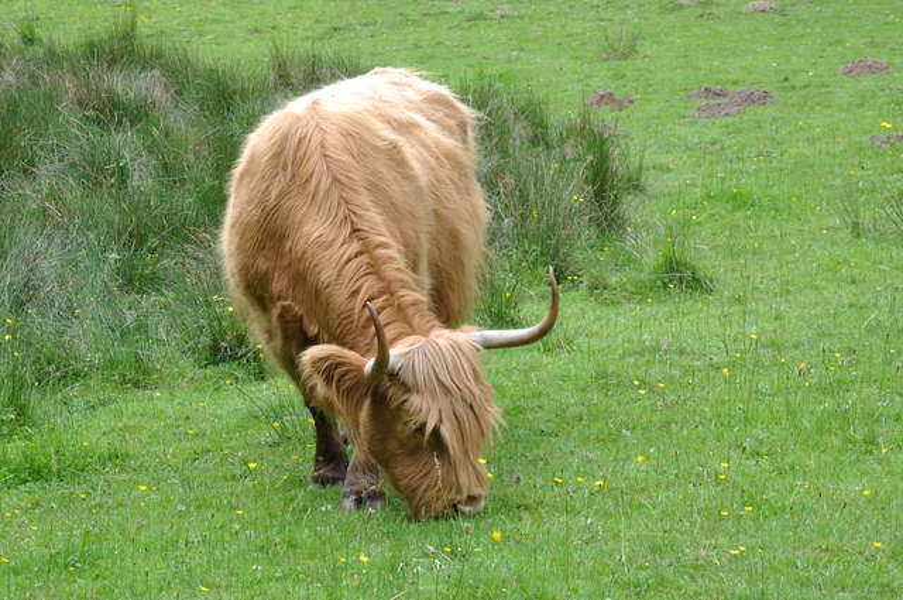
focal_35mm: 99
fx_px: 2480
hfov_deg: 20.6
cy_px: 300
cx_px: 452
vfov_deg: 13.8
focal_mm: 66
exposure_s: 1/40
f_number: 11
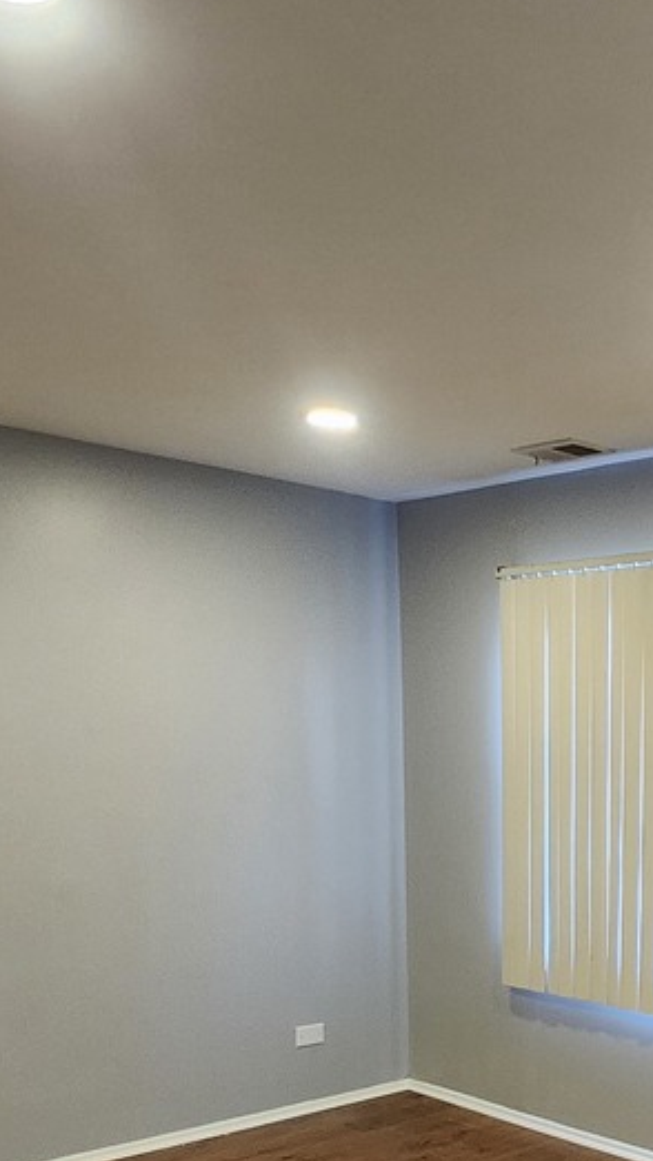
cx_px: 724
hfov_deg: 27.7
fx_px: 1201
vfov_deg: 48.9
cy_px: 917
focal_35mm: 39
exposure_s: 1/30
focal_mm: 1.74
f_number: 2.2
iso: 400
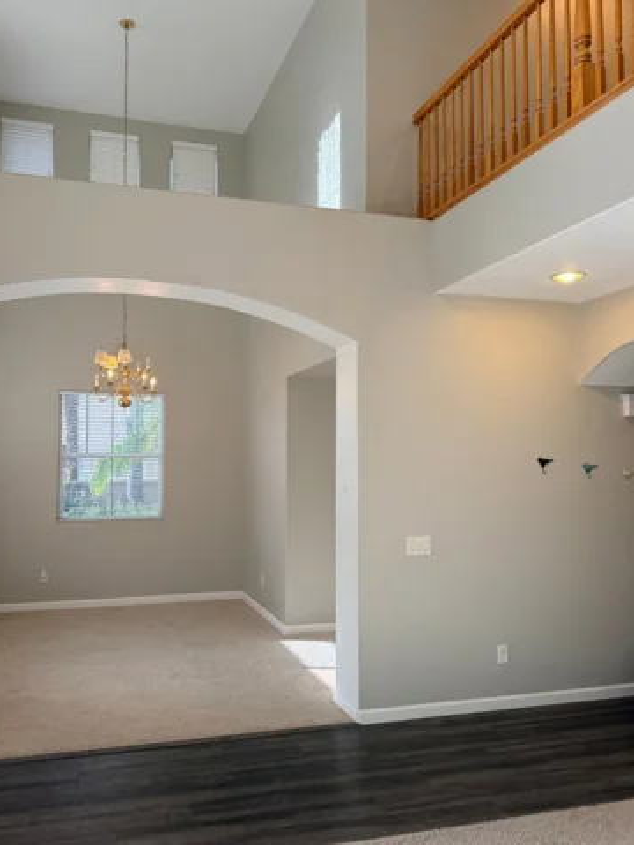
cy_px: 437
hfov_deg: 49.6
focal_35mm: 28
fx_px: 684
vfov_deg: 63.4
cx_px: 275
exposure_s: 1/194
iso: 160
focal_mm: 6.76
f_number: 1.78
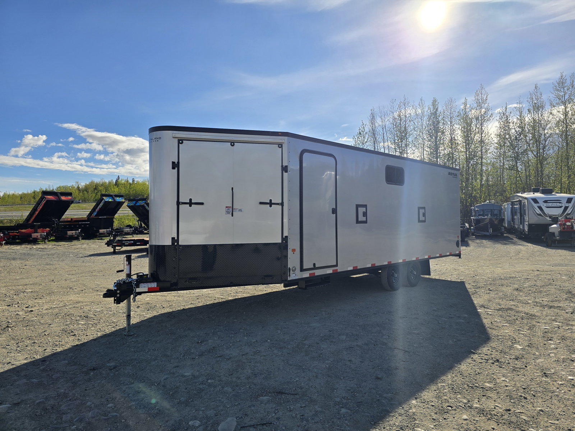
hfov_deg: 73.9
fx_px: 382
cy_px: 216
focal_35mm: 23
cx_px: 288
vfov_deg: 58.9
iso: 12
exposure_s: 1/1441
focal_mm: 6.3
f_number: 1.7
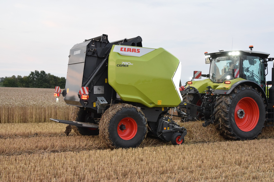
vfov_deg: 28.1
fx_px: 365
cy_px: 91
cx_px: 137
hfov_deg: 41.1
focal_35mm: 48
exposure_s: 1/100
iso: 1600
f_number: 5
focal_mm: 32
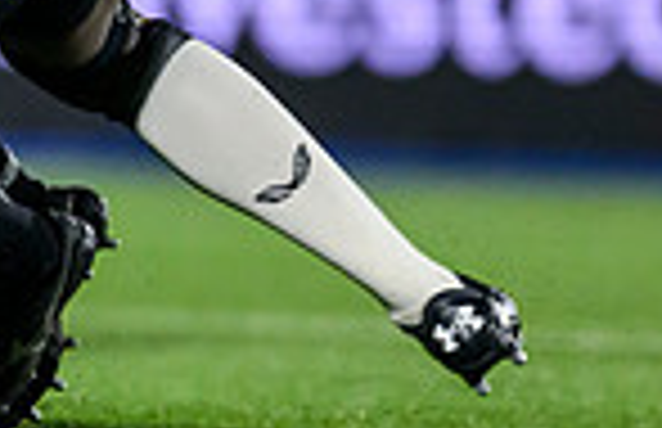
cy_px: -172
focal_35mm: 1747
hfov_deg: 1.2
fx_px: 31824
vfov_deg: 0.8
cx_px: -500
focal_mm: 400
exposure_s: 1/1600
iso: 5000
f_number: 3.2
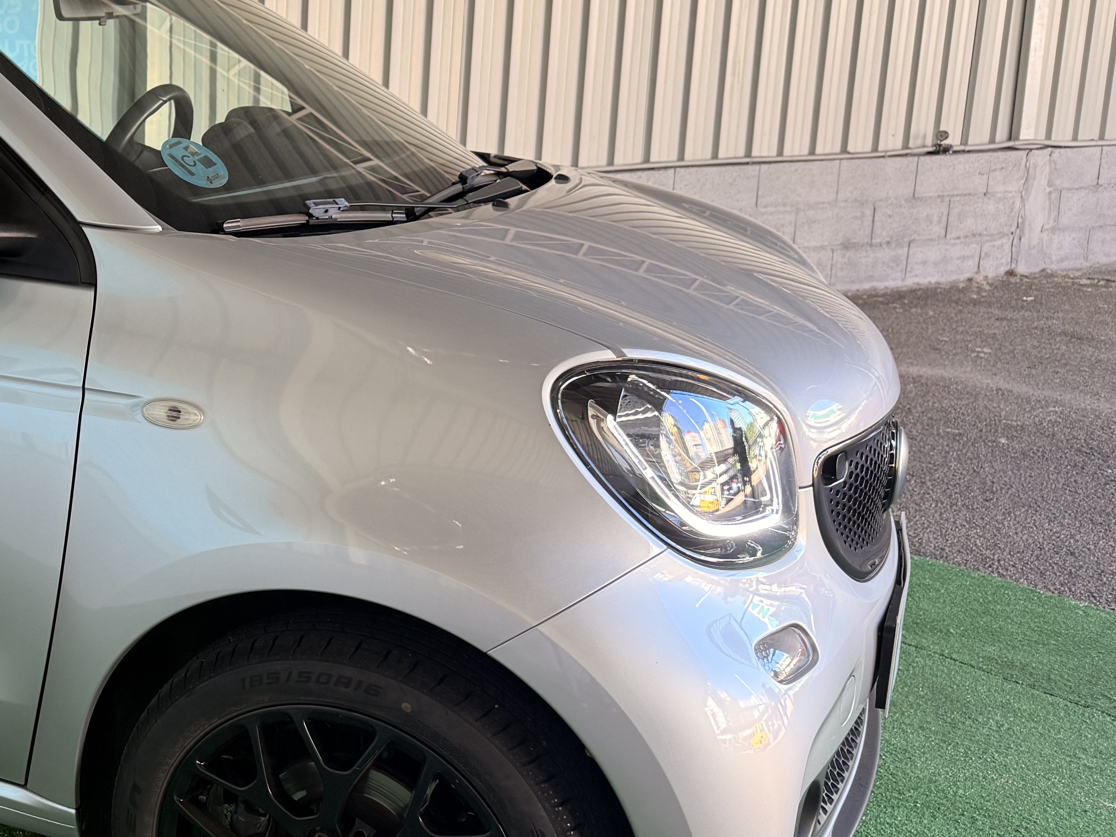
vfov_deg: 29.7
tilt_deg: -13.0
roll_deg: +1.4
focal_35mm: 49
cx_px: -20
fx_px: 1580
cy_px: 411
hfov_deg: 35.0
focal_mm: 6.76
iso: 125
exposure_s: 1/124
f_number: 1.78
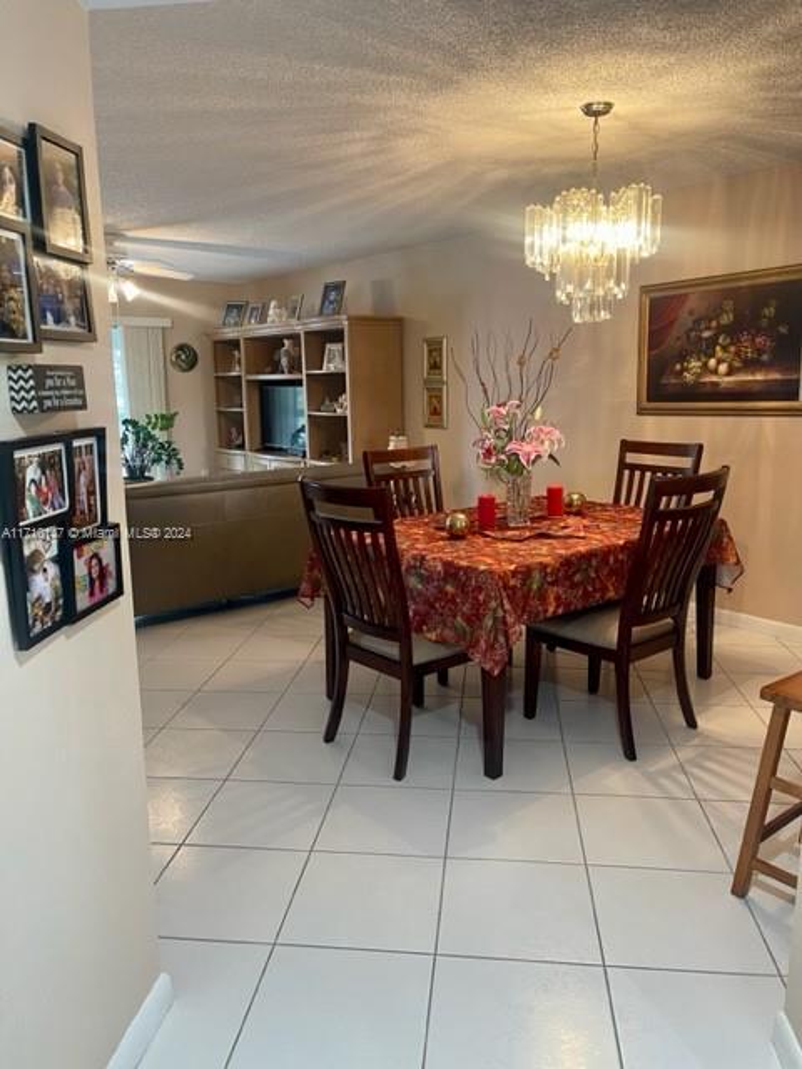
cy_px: 534
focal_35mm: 26
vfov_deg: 67.3
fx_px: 803
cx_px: 401
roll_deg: +0.4
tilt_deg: -11.8
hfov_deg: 53.1
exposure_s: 1/60
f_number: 1.6
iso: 200
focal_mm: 5.1
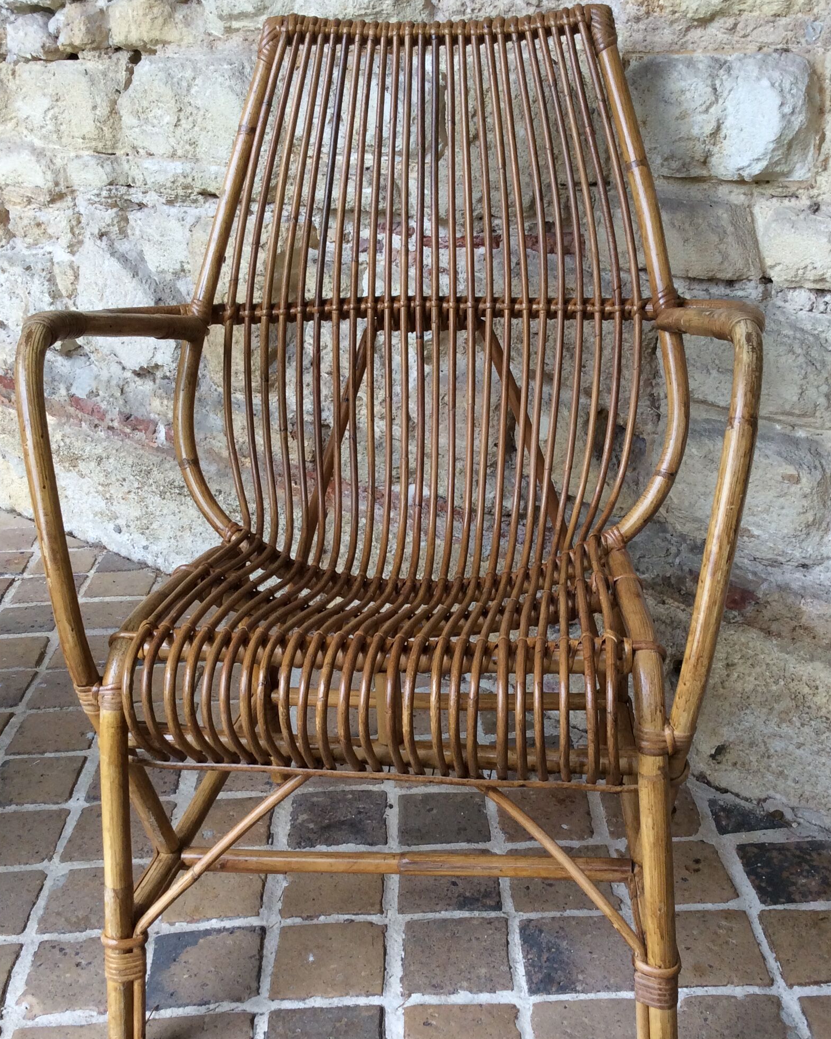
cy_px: 621
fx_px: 1261
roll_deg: +1.6
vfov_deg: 44.6
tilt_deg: -25.5
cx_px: 435
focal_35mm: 41
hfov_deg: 36.5
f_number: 2.4
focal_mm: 3.3
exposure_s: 1/100
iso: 50
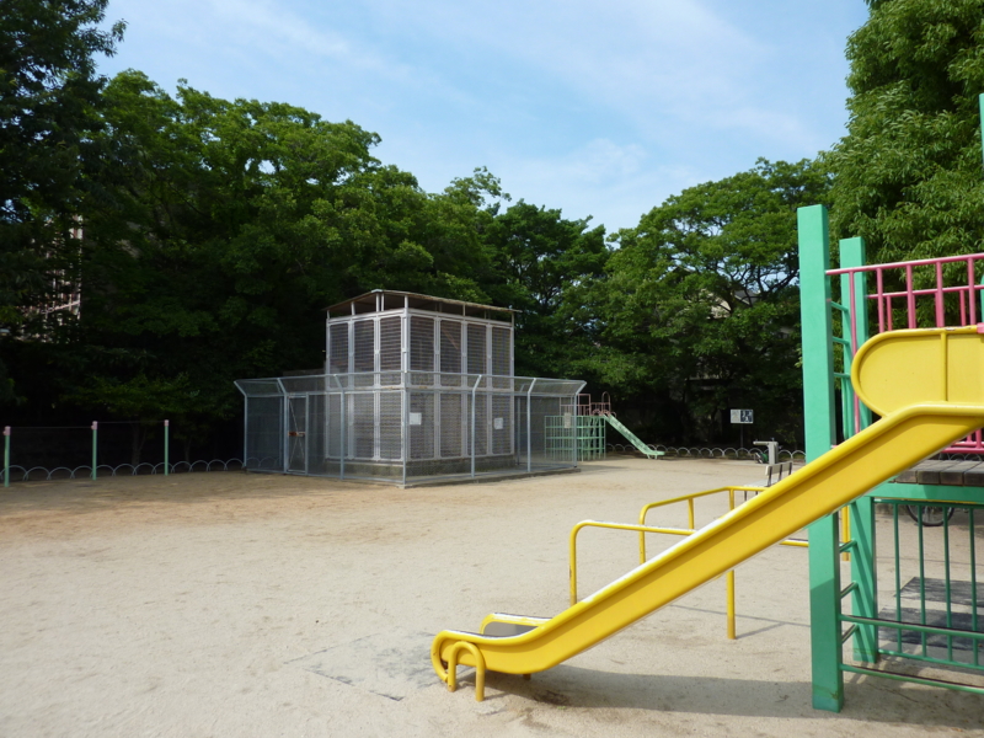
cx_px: 492
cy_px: 369
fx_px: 711
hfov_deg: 69.4
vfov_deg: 54.9
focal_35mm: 25
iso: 80
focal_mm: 4.1
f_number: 4
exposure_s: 1/500
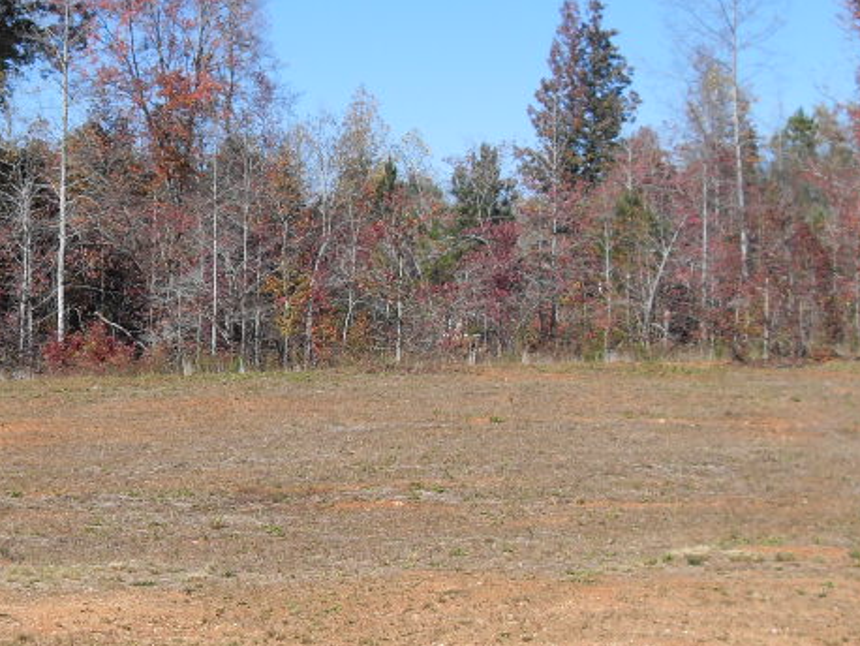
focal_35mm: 76
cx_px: 312
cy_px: 417
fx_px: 1889
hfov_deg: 25.6
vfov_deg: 19.4
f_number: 7
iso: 80
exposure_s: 1/180
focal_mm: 6.3
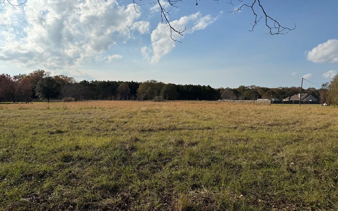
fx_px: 239
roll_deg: -0.1
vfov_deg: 47.5
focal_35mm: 26
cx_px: 168
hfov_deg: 70.4
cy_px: 94
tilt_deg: +1.9
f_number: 1.78
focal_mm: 6.76
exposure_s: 1/9091
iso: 80
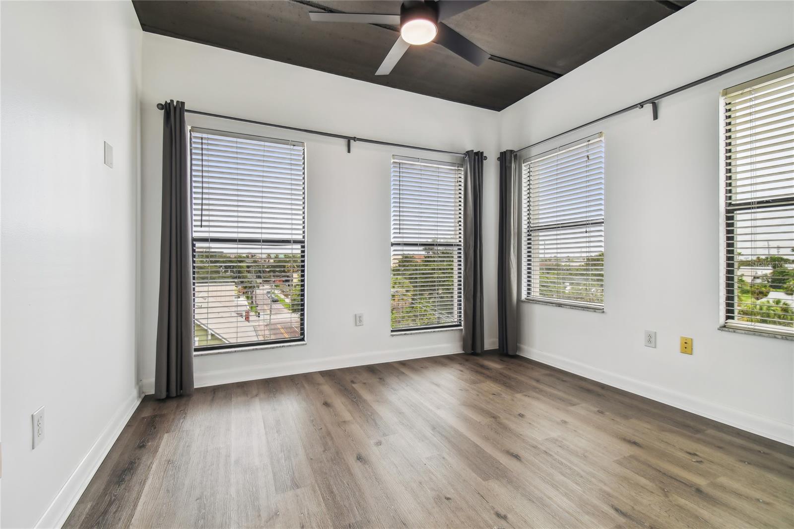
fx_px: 331
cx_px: 397
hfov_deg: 100.4
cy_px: 264
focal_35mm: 15
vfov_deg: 77.3
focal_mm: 10
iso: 100
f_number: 7.1
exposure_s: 1/60
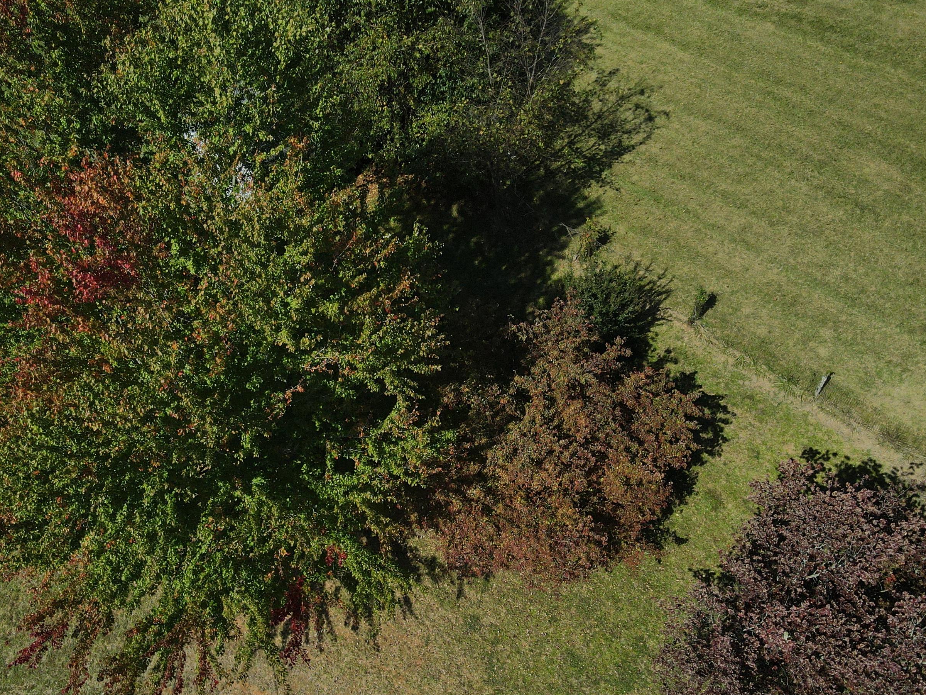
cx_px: 390
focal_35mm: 30
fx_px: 803
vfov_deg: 46.8
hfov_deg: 59.7
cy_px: 364
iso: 100
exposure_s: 1/2500
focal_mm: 4.5
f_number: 2.8
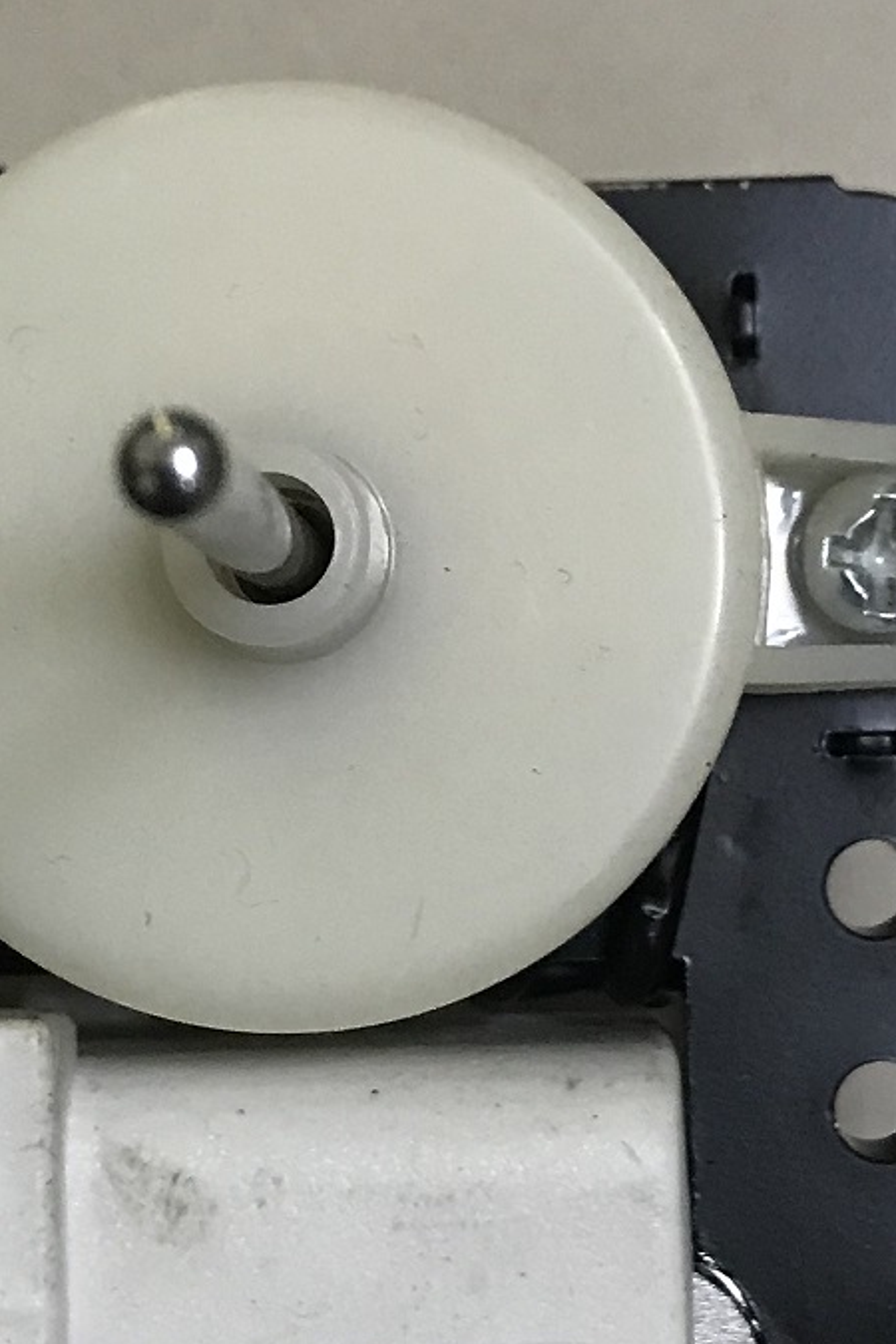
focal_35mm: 87
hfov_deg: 15.7
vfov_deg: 23.4
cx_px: 450
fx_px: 3248
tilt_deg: -84.5
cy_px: 663
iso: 64
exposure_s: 1/17
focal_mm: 3.99
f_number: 1.8
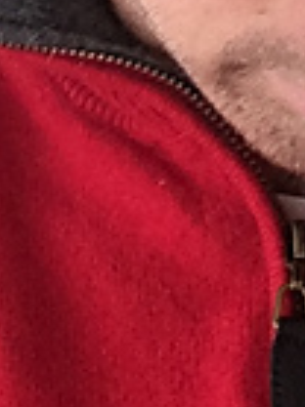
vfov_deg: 12.4
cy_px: -372
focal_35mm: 143
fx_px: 1683
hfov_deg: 10.4
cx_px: 161
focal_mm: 2.15
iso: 100
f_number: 2.4
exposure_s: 1/30
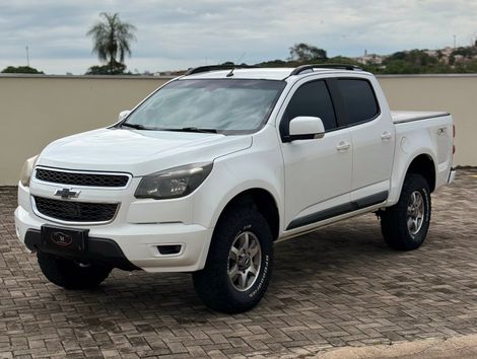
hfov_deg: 39.6
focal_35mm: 48
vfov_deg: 30.3
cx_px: 238
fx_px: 662
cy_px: 180
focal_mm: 6.76
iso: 64
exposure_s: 1/865
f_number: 1.78
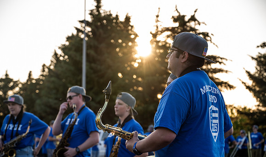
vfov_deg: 17.0
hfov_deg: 28.3
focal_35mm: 74
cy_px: 90
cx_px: 131
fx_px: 527
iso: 125
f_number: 4
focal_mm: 70
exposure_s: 1/250
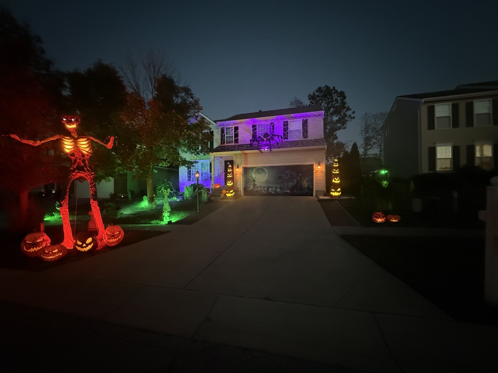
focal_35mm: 14
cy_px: 186
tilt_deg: +0.8
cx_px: 249
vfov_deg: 85.7
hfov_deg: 102.1
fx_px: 201
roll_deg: +0.2
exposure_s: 1/30
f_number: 2.2
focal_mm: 2.22
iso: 2500
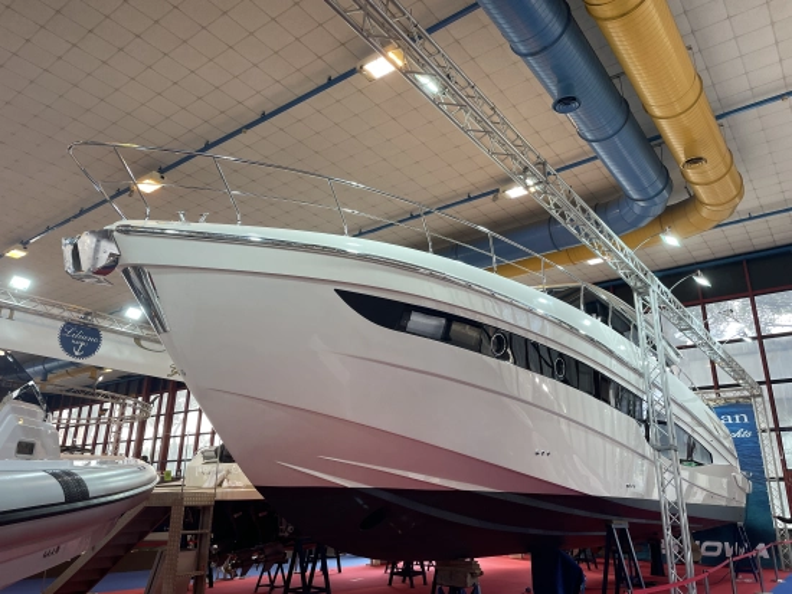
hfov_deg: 67.3
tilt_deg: +19.4
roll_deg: -0.8
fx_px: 595
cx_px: 396
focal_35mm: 26
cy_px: 297
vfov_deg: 53.1
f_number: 1.6
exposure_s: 1/100
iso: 64
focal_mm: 4.2
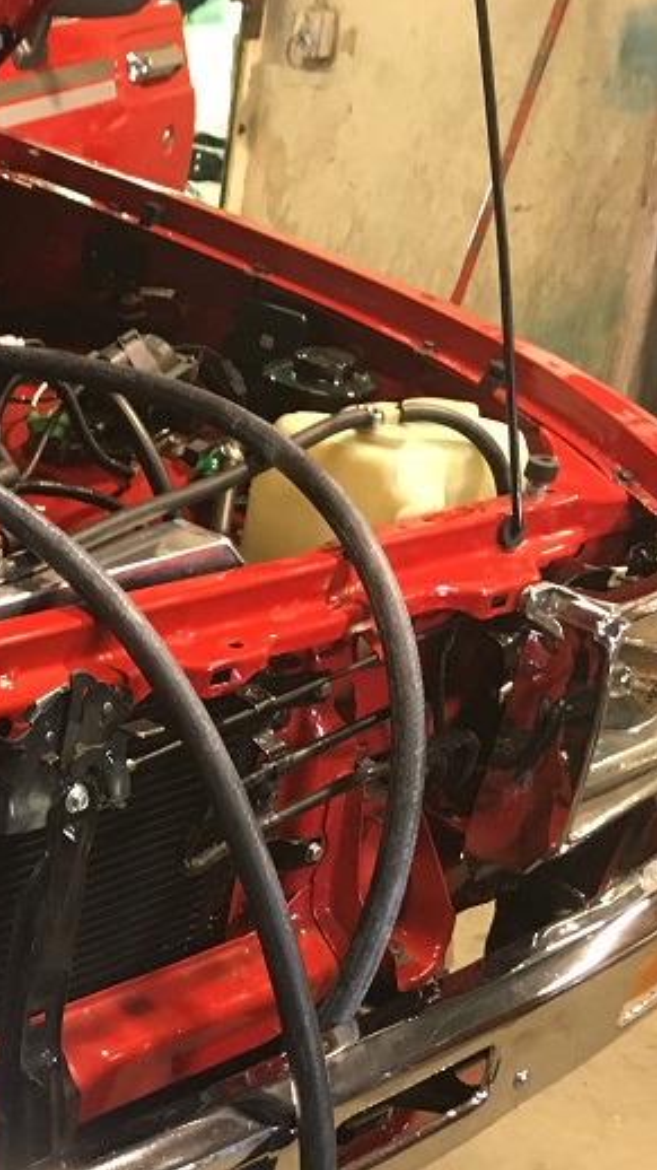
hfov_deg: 18.2
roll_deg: -1.6
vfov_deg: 34.0
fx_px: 1891
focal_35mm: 61
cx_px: -235
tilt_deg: -25.7
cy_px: 791
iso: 200
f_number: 2.2
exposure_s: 1/17
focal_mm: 4.15
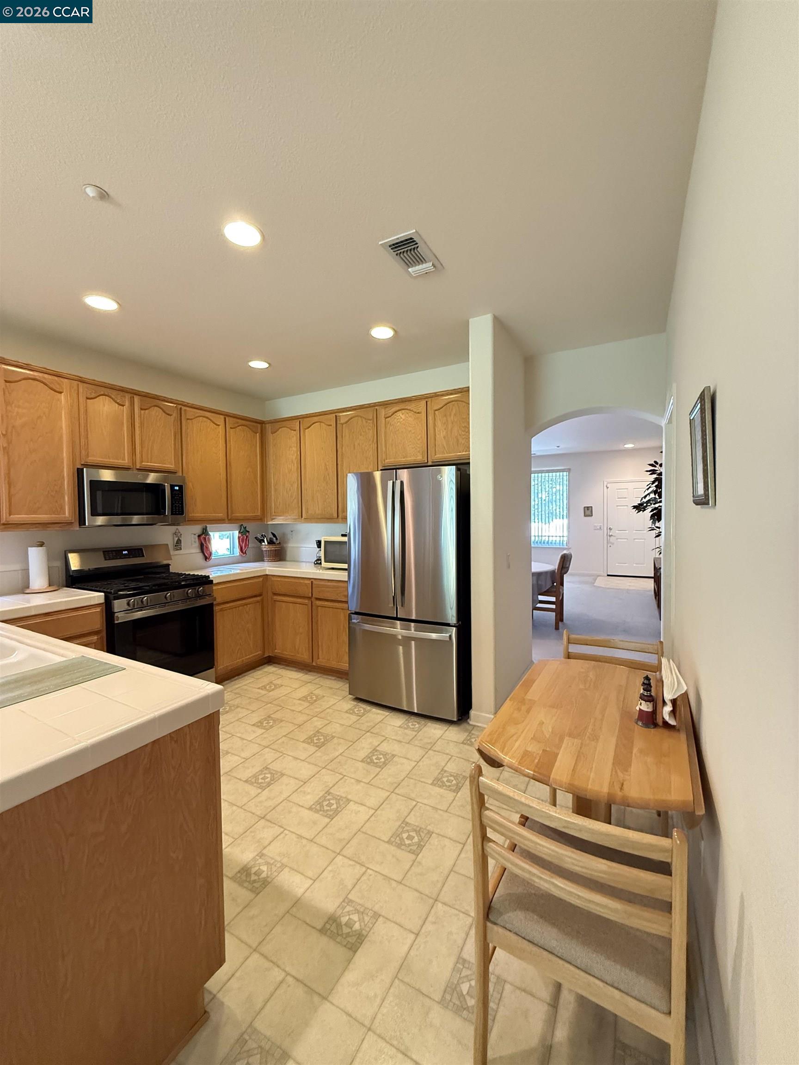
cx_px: 400
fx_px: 431
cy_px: 532
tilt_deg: -3.3
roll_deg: -0.6
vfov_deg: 102.1
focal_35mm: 14
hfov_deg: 85.7
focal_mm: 2.22
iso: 640
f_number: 2.2
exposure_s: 1/60
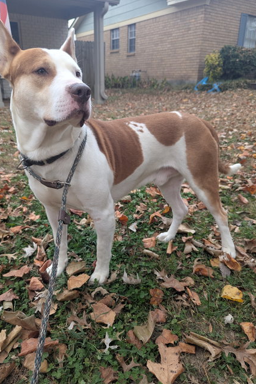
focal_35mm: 26
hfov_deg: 49.6
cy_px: 196
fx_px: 277
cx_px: 124
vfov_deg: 69.4
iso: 193
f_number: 1.85
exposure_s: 1/130
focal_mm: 6.81
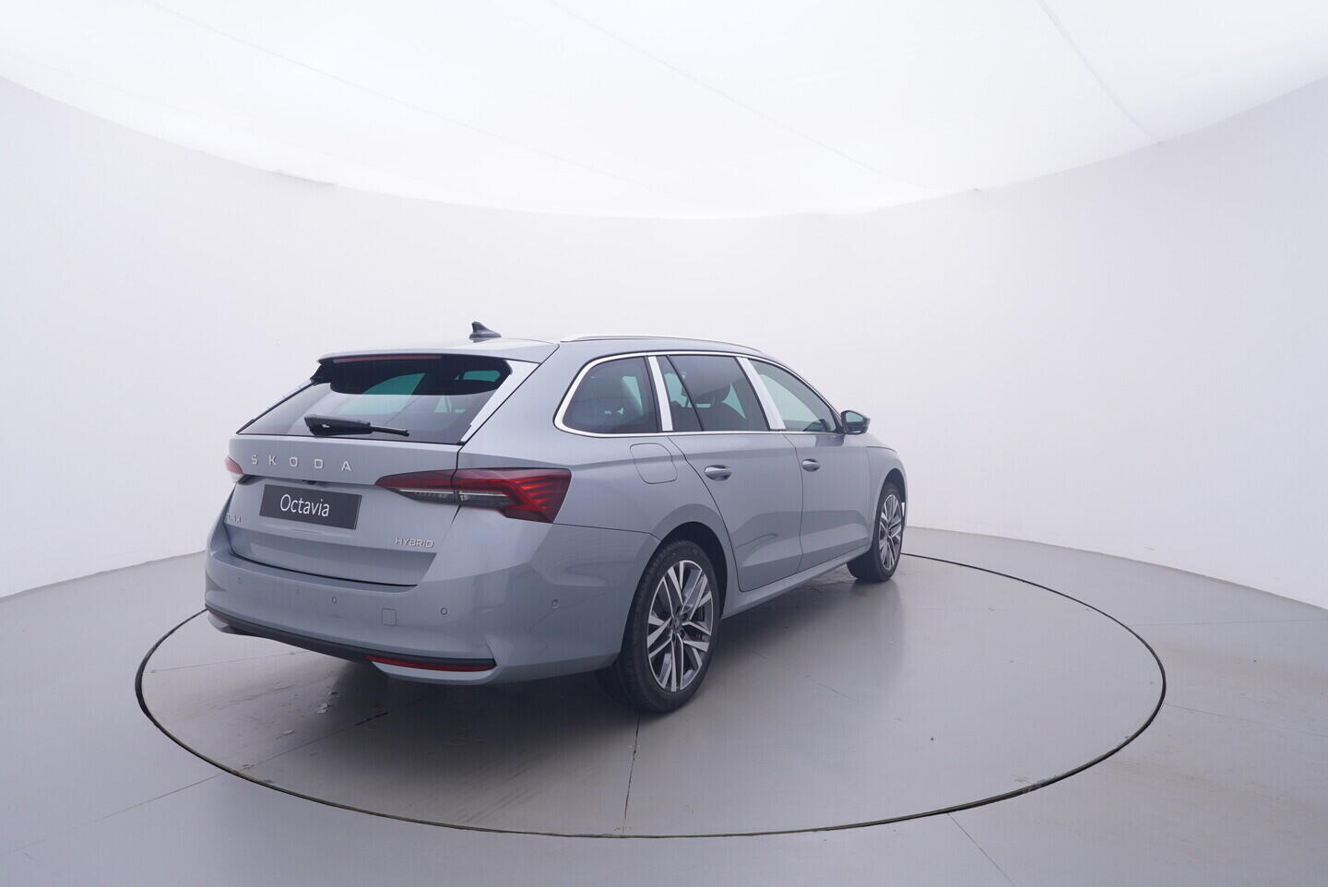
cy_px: 444
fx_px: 830
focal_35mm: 22
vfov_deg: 56.2
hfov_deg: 77.3
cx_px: 664
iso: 200
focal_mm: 15
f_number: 5
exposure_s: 1/80
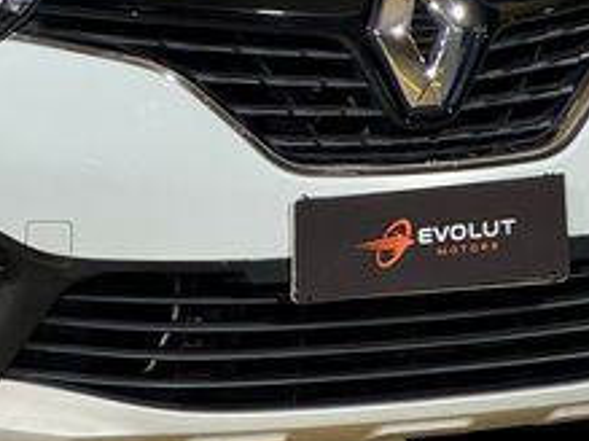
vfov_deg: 5.2
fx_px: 4847
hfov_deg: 6.9
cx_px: -164
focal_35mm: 285
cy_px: 3
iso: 200
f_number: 2.8
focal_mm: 9
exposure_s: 1/60
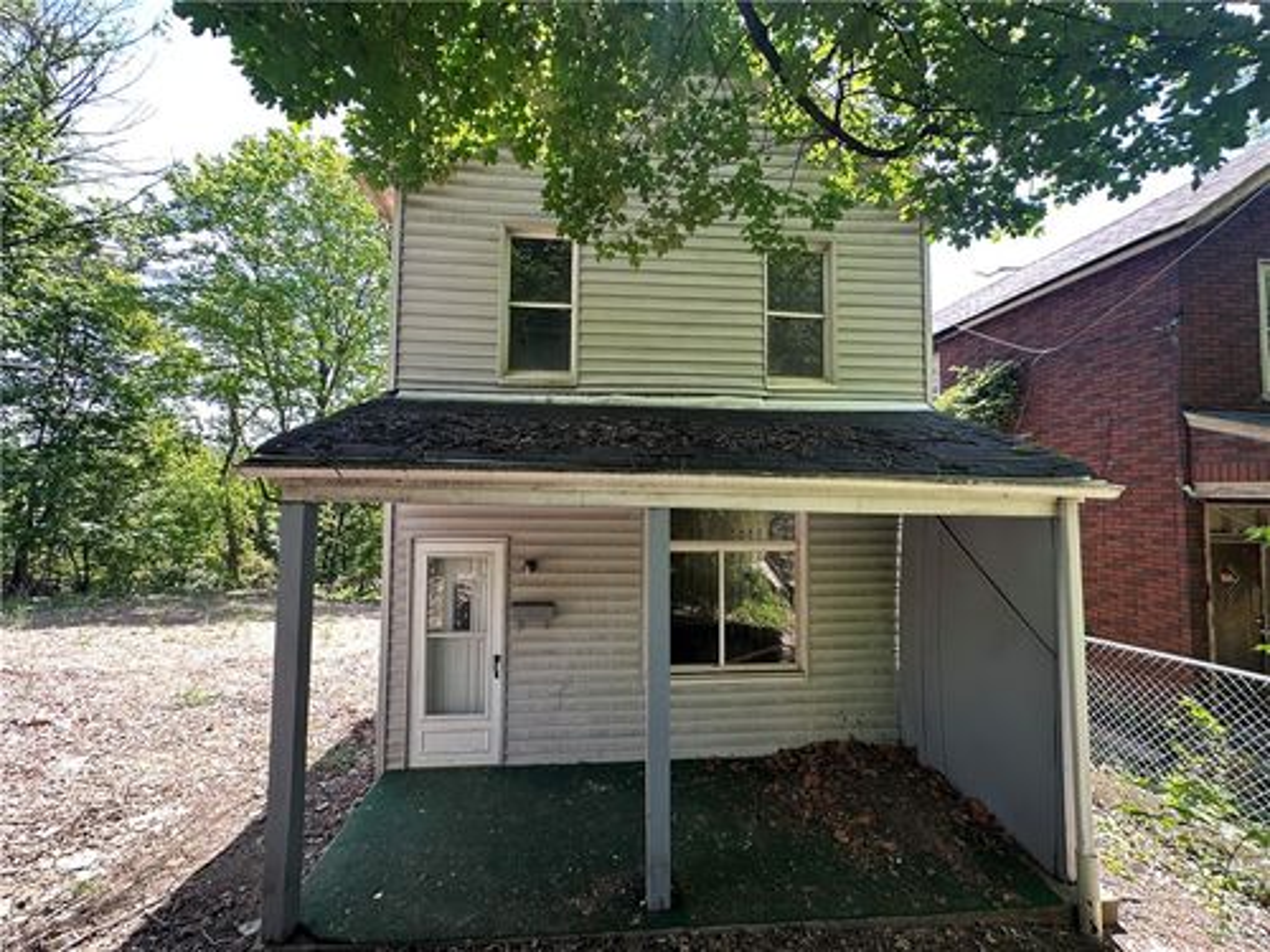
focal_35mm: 14
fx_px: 514
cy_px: 476
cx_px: 635
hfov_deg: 102.1
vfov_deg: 85.7
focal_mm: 2.22
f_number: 2.2
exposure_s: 1/99
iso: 40
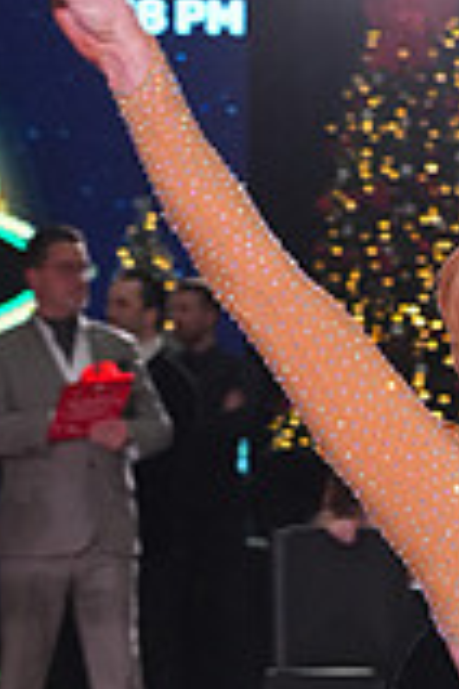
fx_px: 4896
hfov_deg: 5.3
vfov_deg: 7.9
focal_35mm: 256
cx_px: 595
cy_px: 997
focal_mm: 70
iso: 3200
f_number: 7.1
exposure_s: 1/200
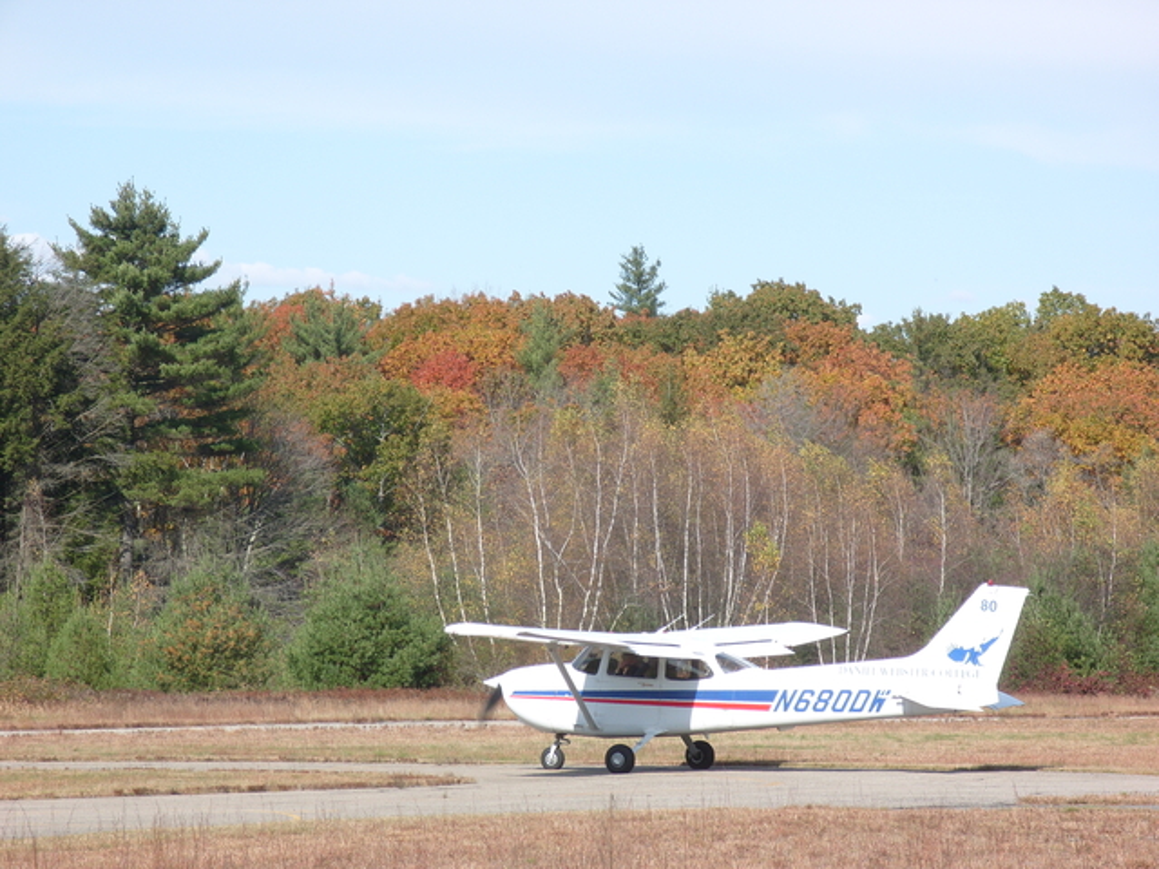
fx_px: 5859
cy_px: 434
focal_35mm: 175
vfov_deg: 8.5
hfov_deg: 11.3
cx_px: 580
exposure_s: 1/500
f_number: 6.4
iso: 80
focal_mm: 39
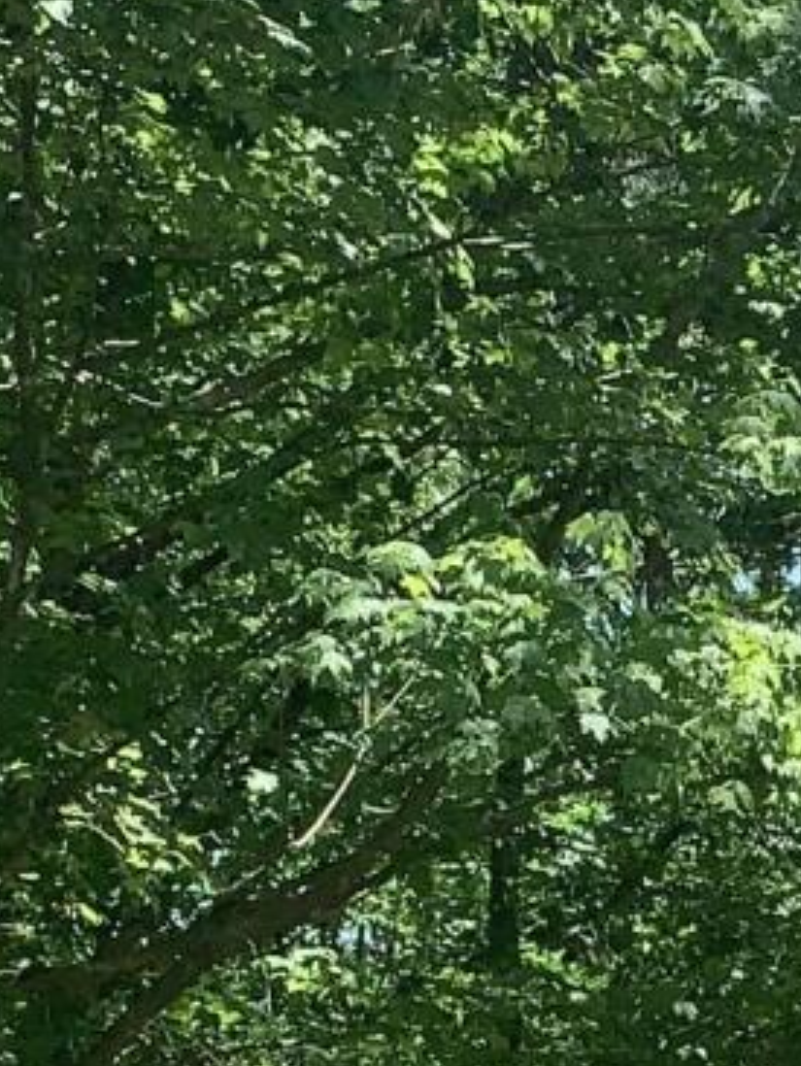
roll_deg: -1.9
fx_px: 4376
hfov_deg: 9.6
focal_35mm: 142
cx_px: 1745
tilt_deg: +2.4
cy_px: 1852
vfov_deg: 12.8
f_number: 1.8
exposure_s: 1/534
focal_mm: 4.25
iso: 25
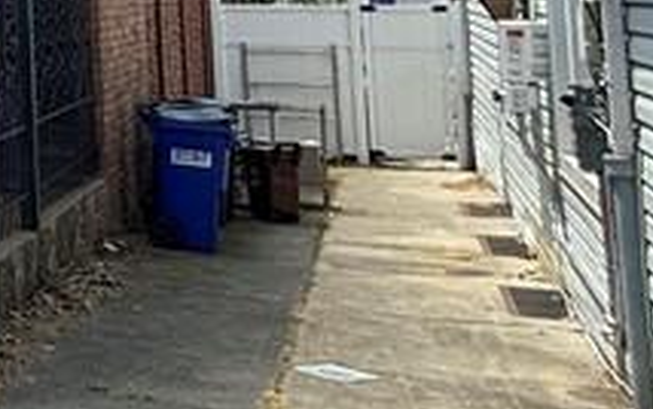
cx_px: -580
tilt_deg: +3.8
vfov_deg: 17.4
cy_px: -101
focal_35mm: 71
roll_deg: +0.4
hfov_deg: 19.6
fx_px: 1264
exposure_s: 1/514
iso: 64
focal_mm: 2.22
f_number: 2.2
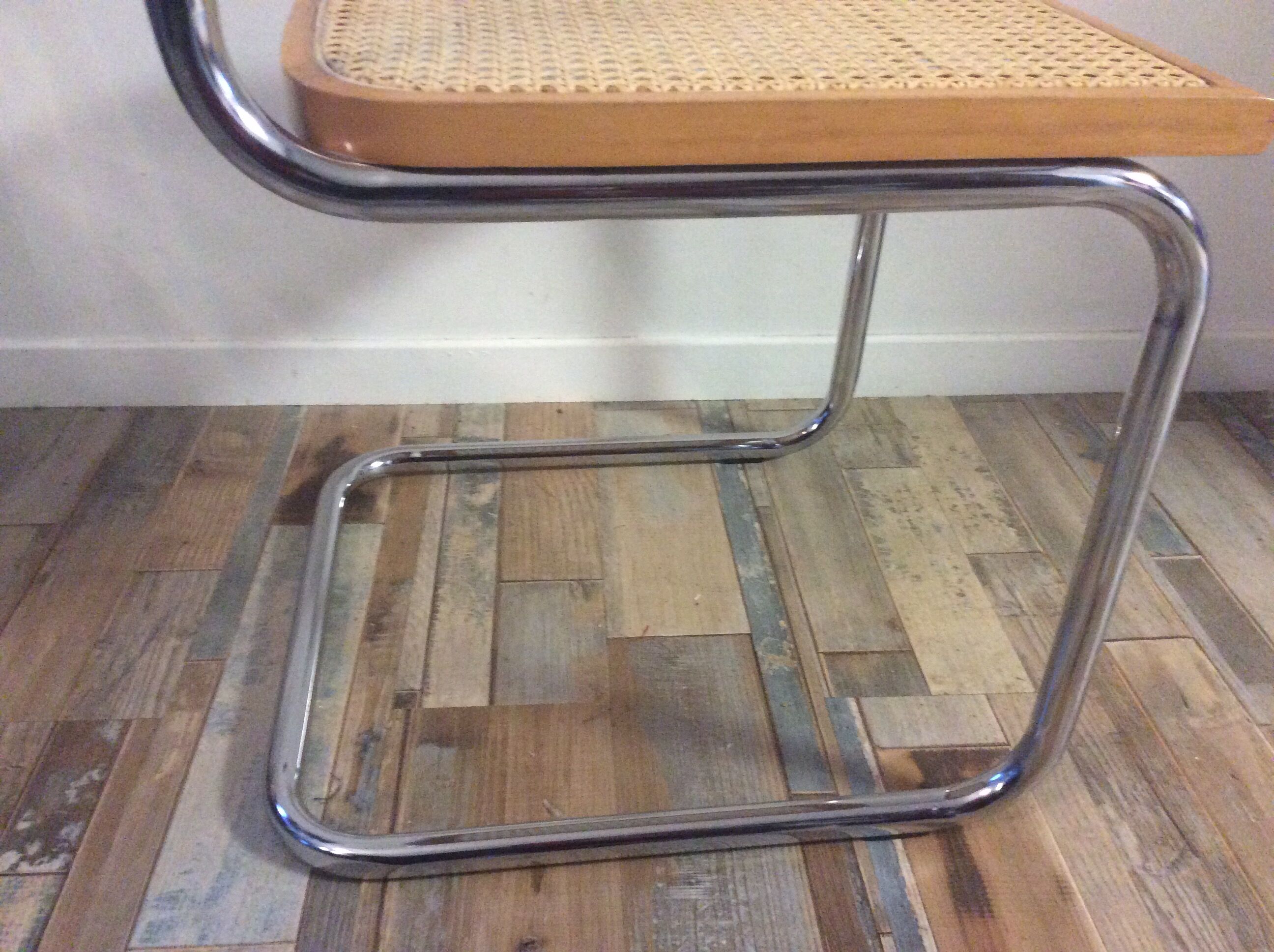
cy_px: 476
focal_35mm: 32
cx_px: 637
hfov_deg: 56.9
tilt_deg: -33.1
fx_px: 1176
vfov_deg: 44.1
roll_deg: -1.0
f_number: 2.4
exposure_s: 1/17
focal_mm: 3.3
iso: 320
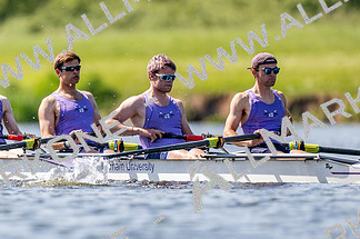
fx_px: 10734
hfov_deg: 1.9
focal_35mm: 1075
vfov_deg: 1.3
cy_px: 108
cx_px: 93
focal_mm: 600
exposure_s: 1/2500
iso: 400
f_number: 4
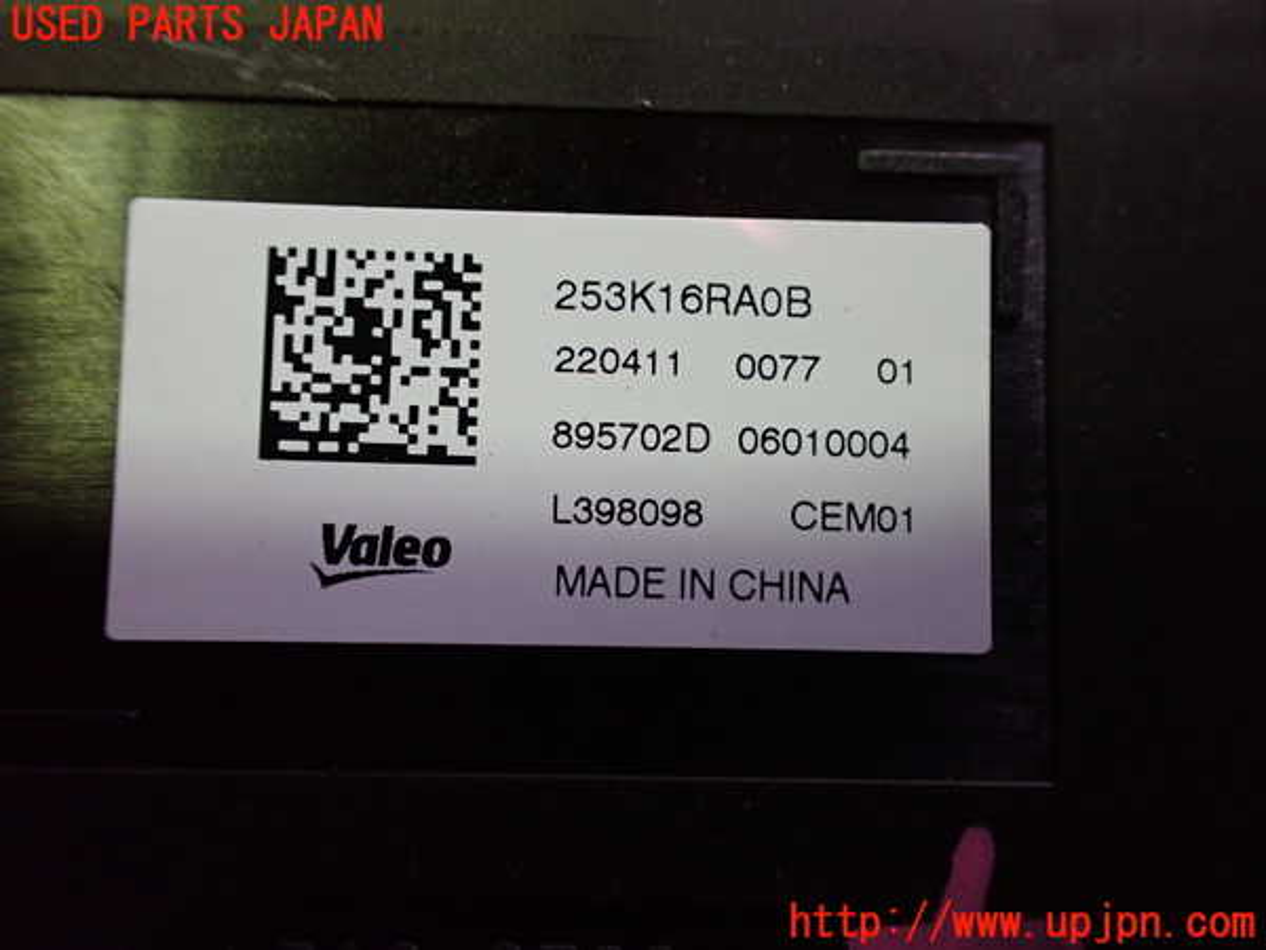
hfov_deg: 60.0
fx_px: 1097
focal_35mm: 30
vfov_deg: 46.8
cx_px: 633
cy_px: 475
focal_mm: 5.4
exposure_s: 1/100
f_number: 2.3
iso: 800
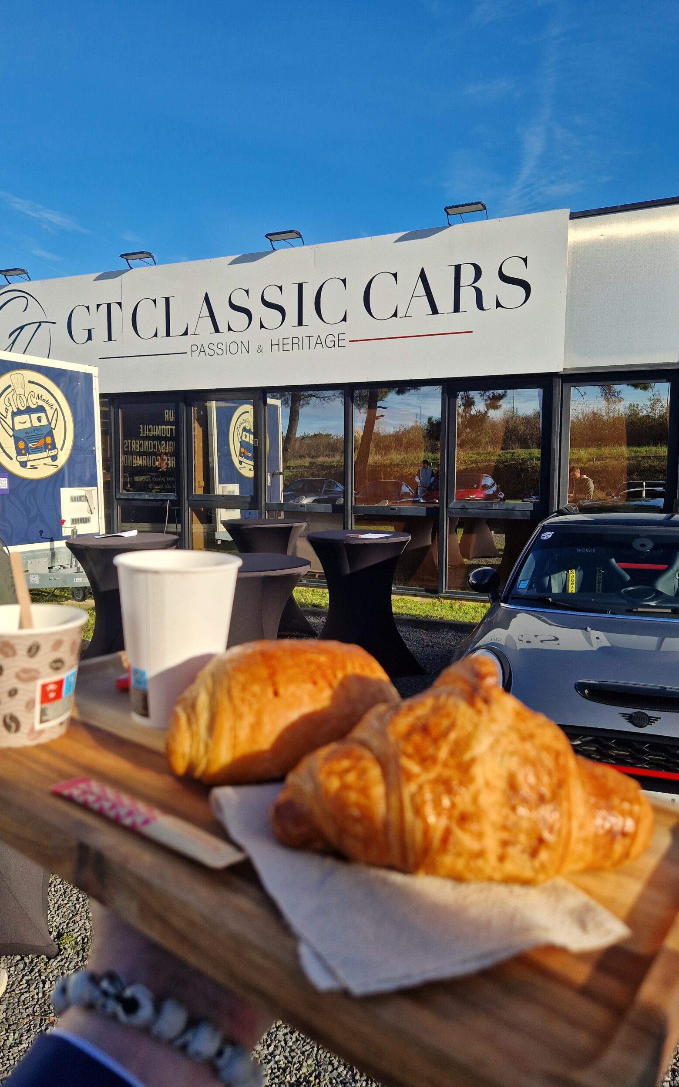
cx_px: 356
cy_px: 540
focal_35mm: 25
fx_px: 740
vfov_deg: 72.6
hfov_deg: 49.2
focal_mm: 5.4
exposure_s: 1/1440
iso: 50
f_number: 1.8
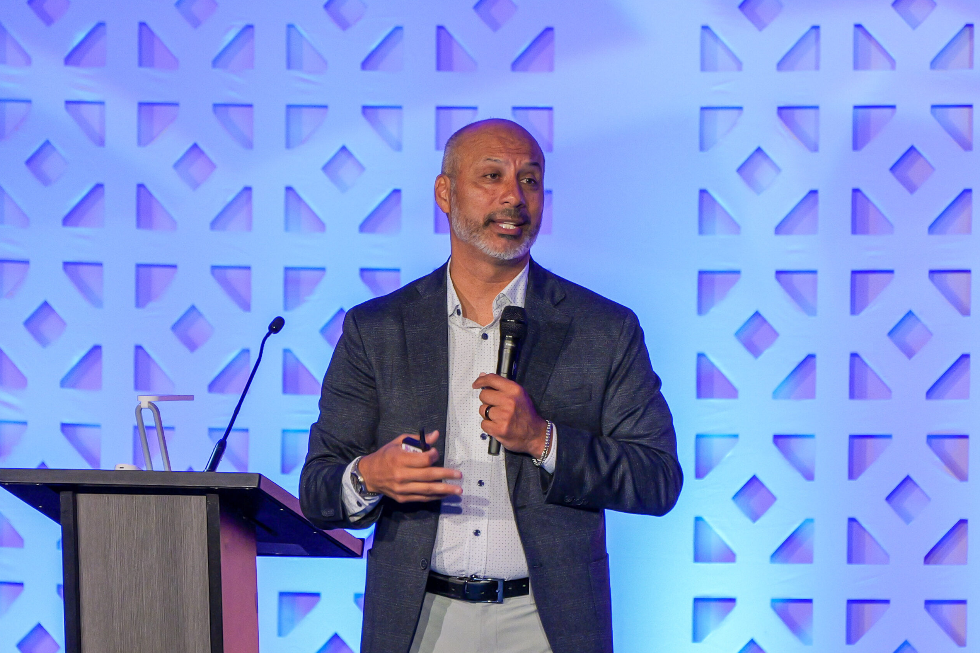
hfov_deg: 3.4
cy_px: 328
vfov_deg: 2.3
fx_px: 16495
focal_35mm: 606
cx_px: 493
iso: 3200
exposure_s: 1/200
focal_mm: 300
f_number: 5.6
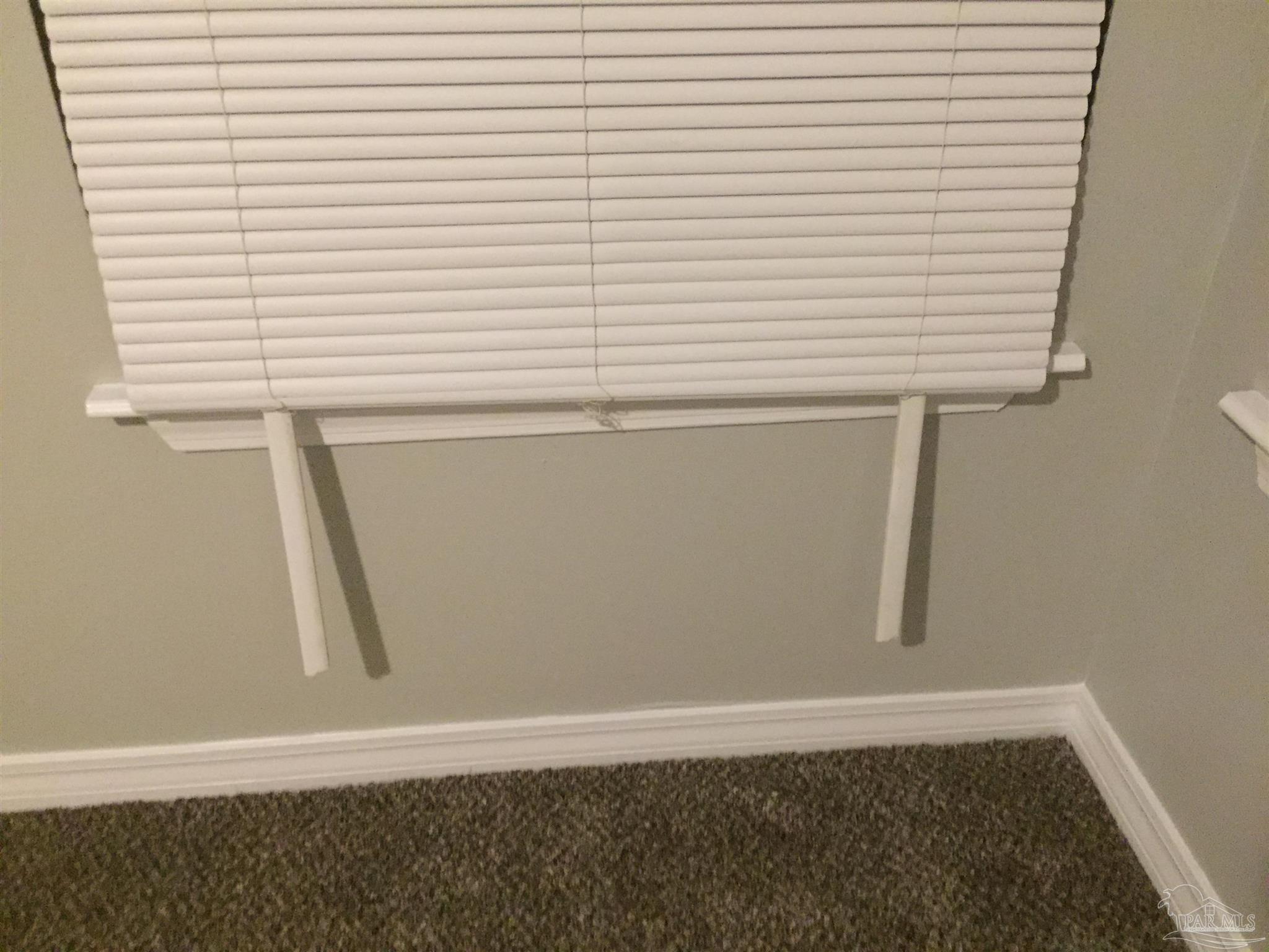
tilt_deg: -31.7
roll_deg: -0.4
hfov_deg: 61.7
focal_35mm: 29
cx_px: 634
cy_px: 476
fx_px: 1063
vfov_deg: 48.2
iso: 320
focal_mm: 4.15
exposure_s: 1/15
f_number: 2.2
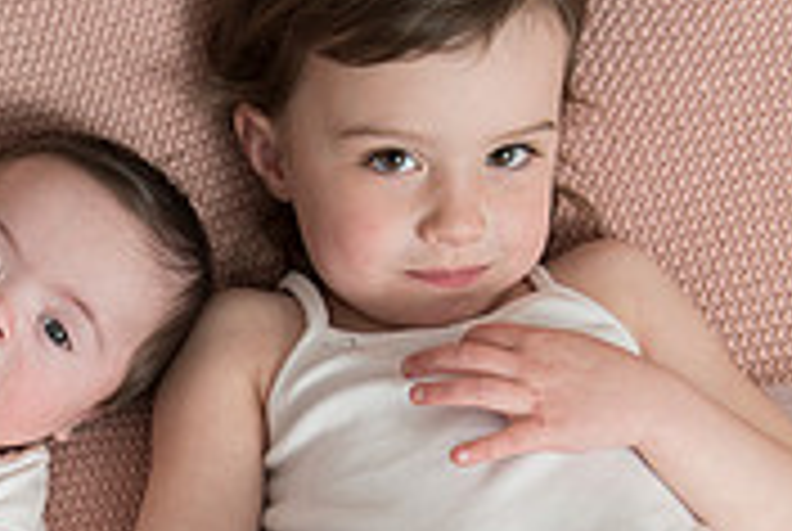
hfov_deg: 17.4
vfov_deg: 11.9
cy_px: 539
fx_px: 2512
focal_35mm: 114
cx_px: -65
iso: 200
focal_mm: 34
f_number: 4
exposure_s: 1/160
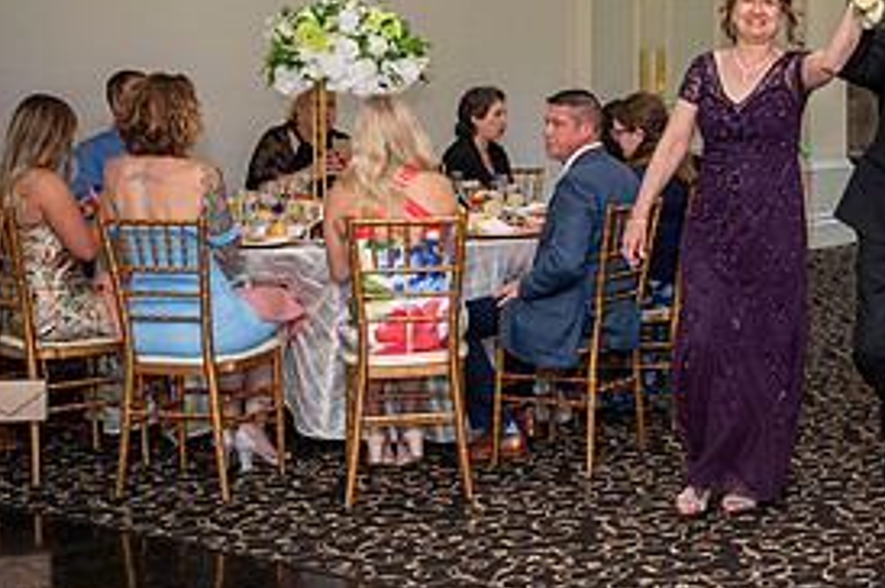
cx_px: 849
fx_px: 1768
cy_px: 145
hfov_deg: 26.8
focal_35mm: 72
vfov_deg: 18.8
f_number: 3.5
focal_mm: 34
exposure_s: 1/100
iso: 800
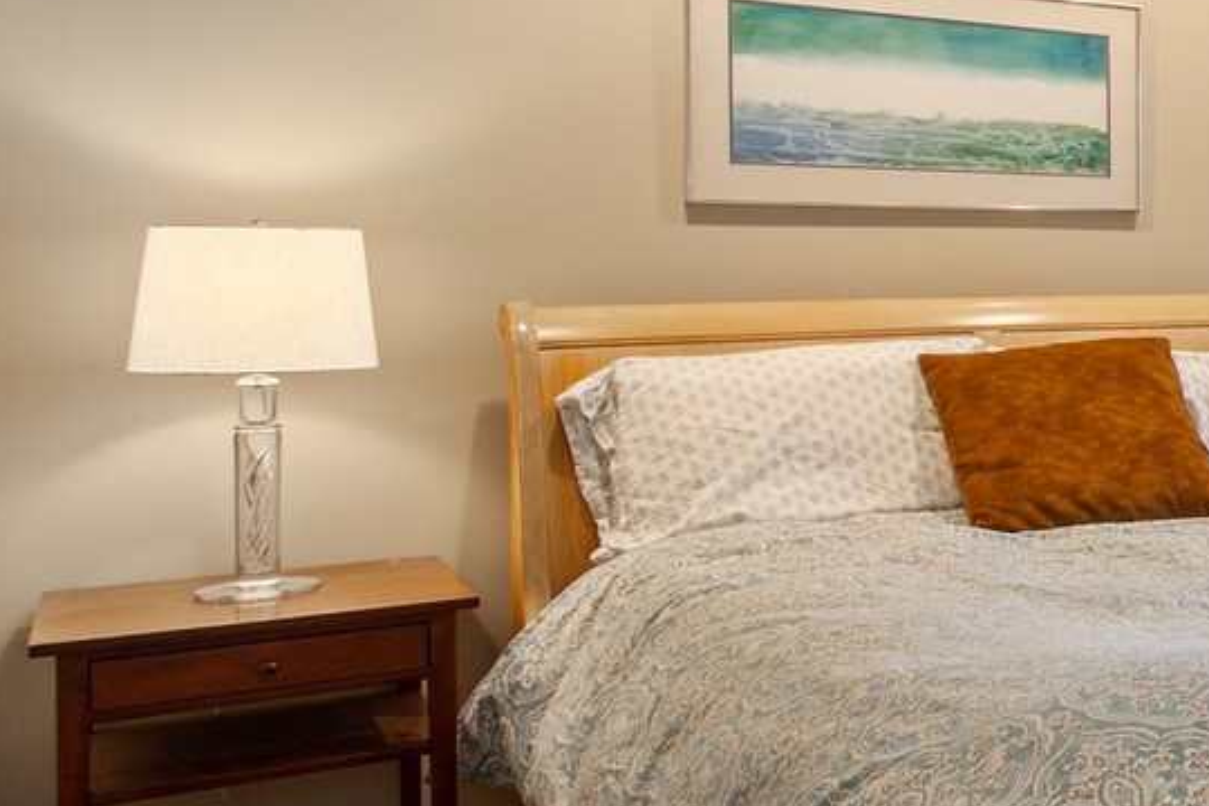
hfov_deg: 30.5
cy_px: 349
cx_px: 1695
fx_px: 1511
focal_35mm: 45
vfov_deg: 29.8
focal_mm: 10
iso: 200
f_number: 9.5
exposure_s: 1/2
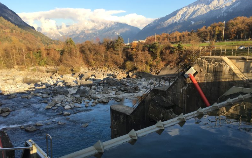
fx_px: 213
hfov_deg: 61.2
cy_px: 93
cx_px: 126
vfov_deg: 40.5
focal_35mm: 31
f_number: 2.2
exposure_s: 1/422
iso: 25
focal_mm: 4.15
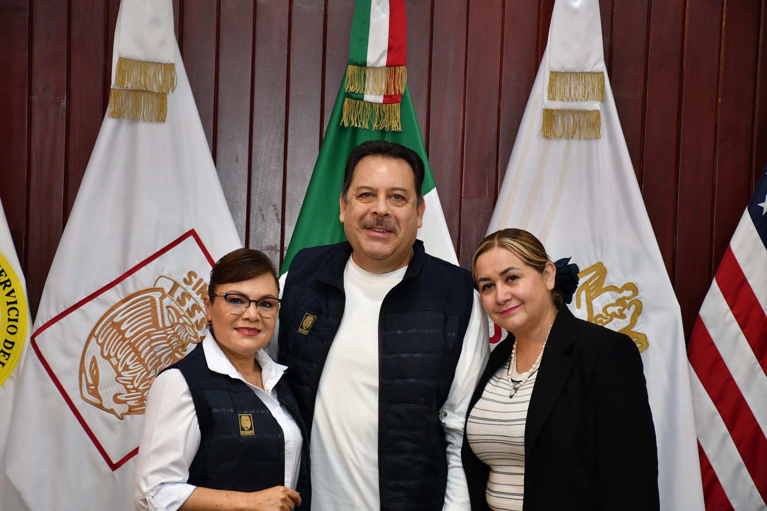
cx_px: 384
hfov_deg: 18.3
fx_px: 2386
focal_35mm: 112
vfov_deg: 12.2
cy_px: 256
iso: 1250
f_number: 5.6
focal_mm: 75
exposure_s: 1/100
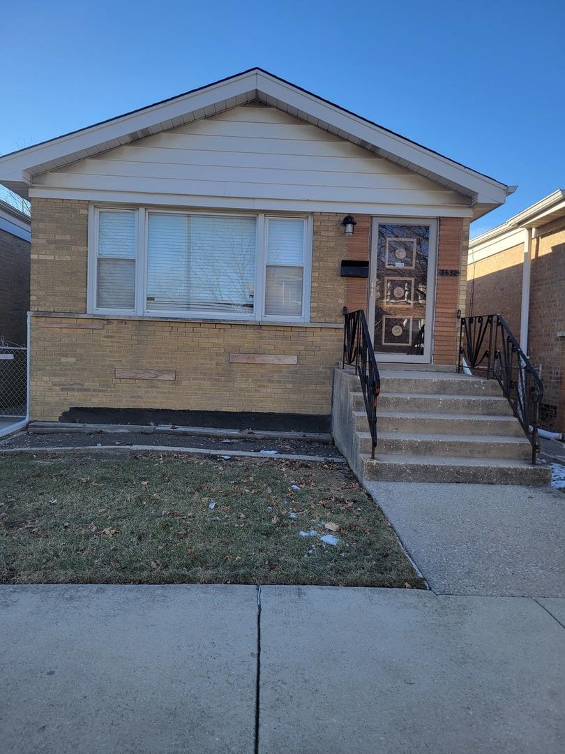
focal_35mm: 26
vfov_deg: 67.3
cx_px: 282
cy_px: 377
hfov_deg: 53.1
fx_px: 566
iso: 40
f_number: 1.8
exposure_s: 1/820
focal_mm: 5.4
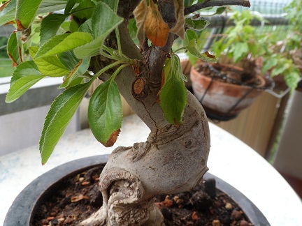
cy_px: 113
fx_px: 366
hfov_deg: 44.8
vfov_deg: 34.3
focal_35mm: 42
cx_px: 151
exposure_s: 1/125
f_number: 4
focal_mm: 6.5
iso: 80
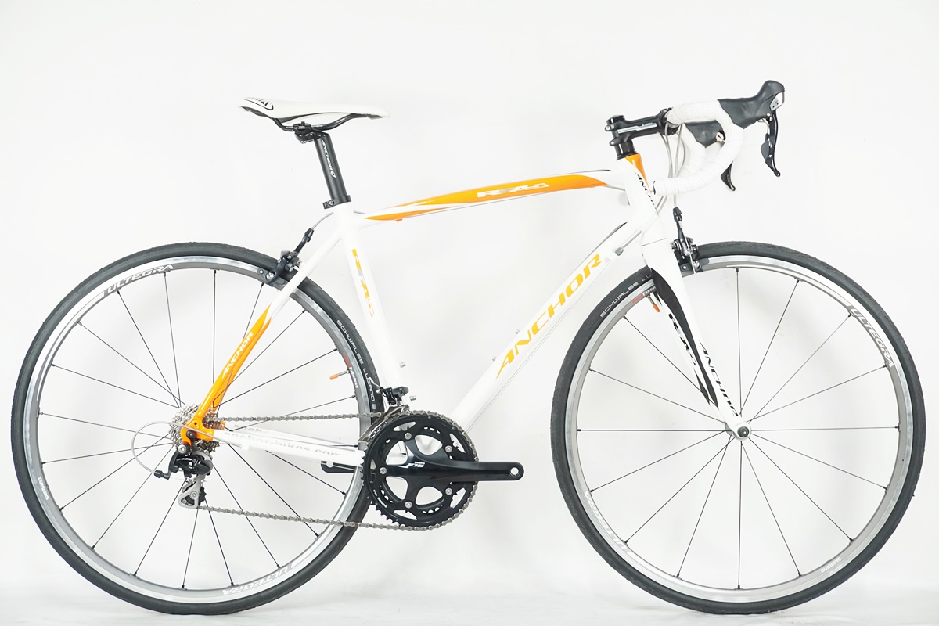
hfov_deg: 34.2
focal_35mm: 58
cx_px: 470
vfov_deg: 23.2
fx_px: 1526
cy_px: 313
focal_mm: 39
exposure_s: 1/50
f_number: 6.3
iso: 1250
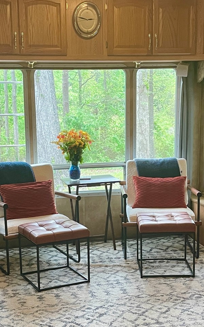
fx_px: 525
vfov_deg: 34.4
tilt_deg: -11.2
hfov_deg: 22.0
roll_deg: +1.8
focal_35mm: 59
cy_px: 205
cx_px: 98
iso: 320
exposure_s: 1/60
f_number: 1.6
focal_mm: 4.2
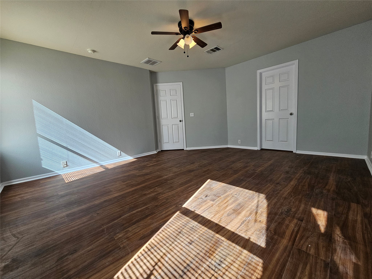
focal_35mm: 13
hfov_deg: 106.2
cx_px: 186
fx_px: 140
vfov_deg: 89.9
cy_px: 140
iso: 80
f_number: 2.2
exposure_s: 1/120
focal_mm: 2.2
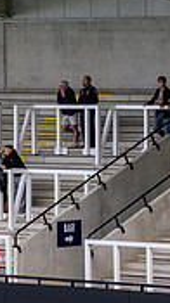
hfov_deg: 3.1
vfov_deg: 5.6
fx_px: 3080
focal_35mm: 383
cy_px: 145
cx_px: -284
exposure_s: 1/320
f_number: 7.1
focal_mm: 110
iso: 500
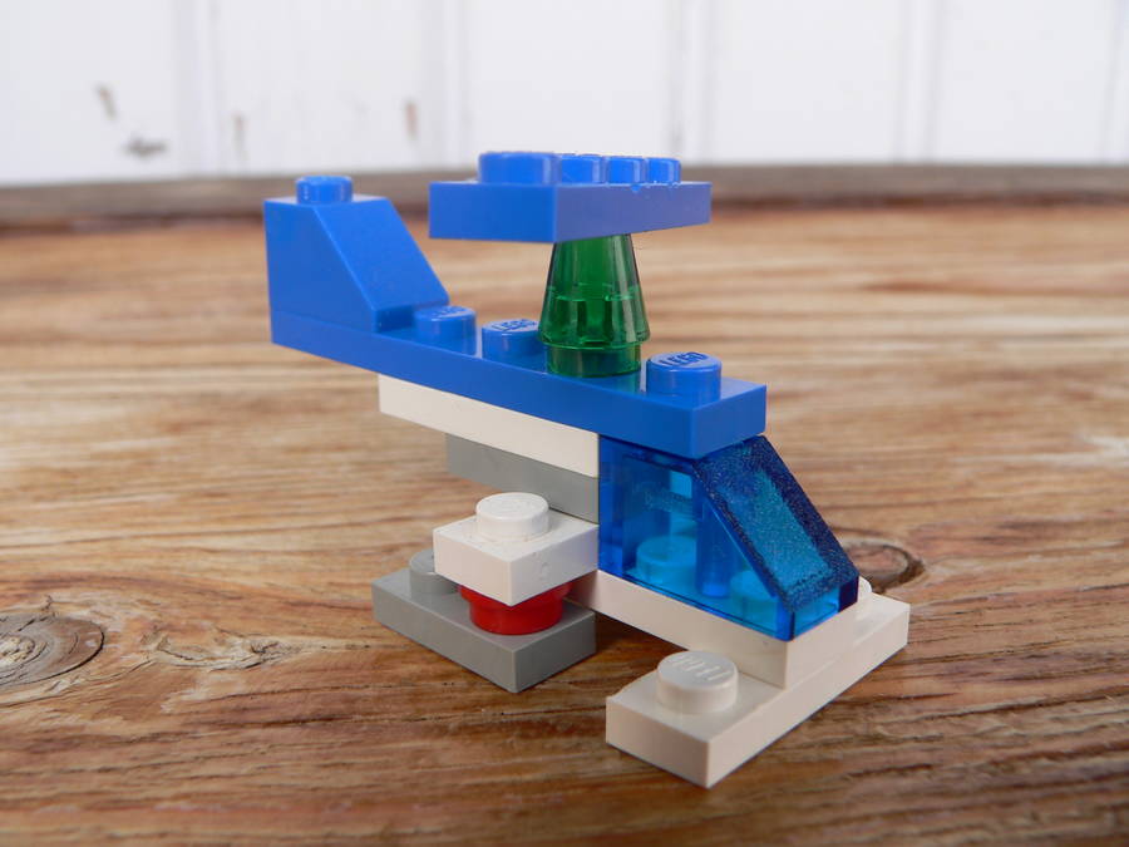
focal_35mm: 36
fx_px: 1174
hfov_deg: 51.4
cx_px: 564
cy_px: 424
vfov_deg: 39.7
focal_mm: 6
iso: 80
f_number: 4
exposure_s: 1/200
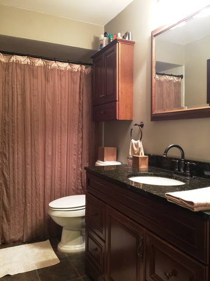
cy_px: 140
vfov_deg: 61.7
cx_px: 105
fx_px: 235
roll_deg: +0.4
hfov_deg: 48.2
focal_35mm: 29
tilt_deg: -1.3
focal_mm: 4.15
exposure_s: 1/4
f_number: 2.2
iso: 64
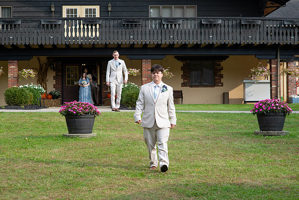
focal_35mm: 88
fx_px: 734
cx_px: 150
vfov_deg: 15.5
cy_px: 100
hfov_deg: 23.0
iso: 640
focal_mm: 85
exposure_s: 1/640
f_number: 6.3
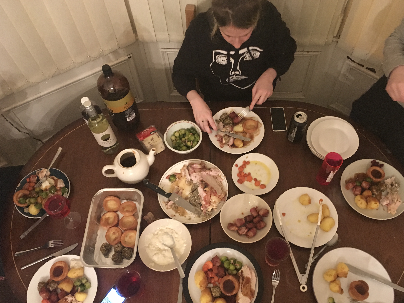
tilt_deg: -61.8
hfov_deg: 56.7
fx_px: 373
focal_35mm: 32
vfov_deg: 44.1
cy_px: 161
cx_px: 219
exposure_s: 1/17
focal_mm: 4.15
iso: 400
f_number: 2.2
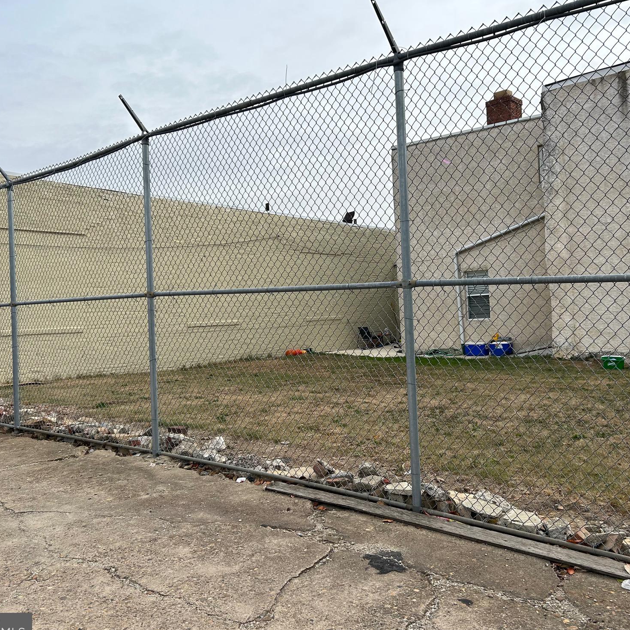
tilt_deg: -1.9
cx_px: 364
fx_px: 659
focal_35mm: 32
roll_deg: +3.9
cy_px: 319
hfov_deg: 50.9
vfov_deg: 51.1
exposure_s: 1/3077
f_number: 1.5
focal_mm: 5.7
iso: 50
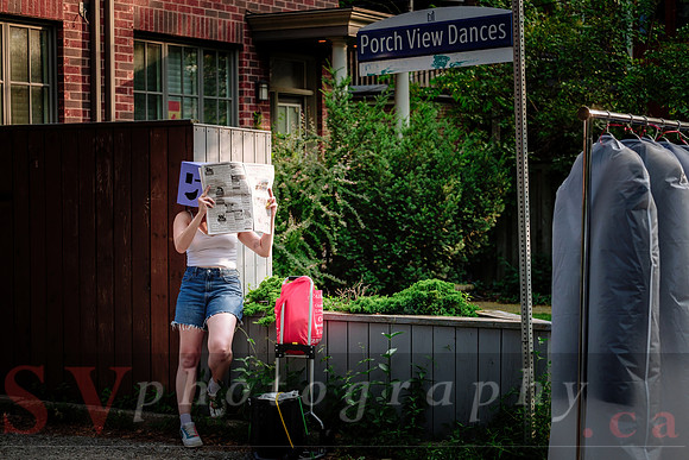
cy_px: 230
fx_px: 1436
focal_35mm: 75
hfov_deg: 27.0
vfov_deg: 18.2
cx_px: 344
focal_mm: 50
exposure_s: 1/250
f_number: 2.8
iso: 500
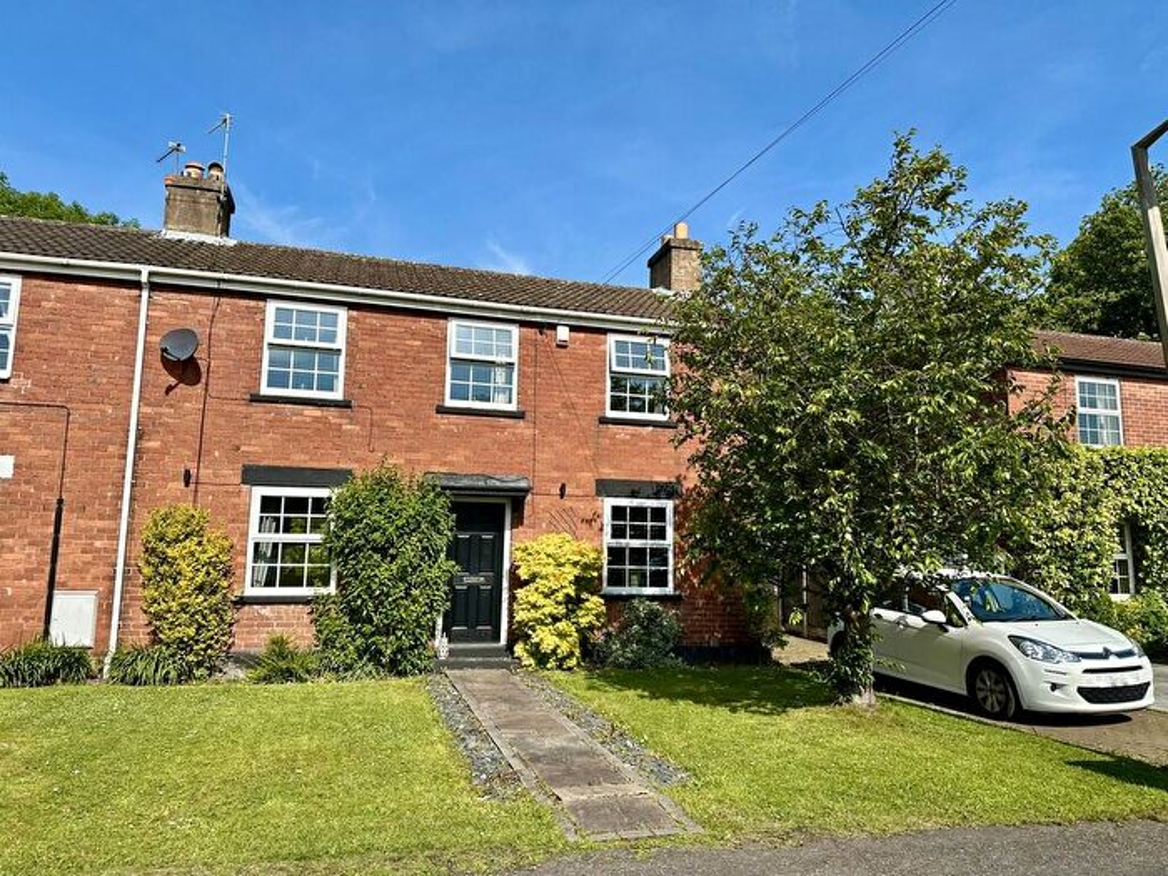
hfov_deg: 71.6
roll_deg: -0.6
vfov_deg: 56.8
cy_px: 438
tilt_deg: +7.2
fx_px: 810
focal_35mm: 24
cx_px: 584
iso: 80
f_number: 1.78
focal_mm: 6.86
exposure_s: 1/4016
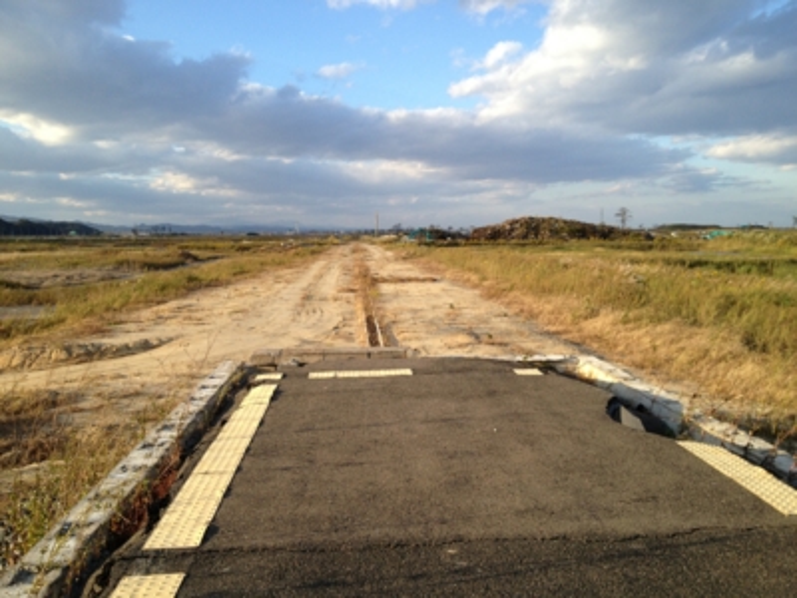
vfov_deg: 40.7
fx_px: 806
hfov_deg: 52.6
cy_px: 299
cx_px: 398
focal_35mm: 35
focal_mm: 4.28
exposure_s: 1/665
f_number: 2.4
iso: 50
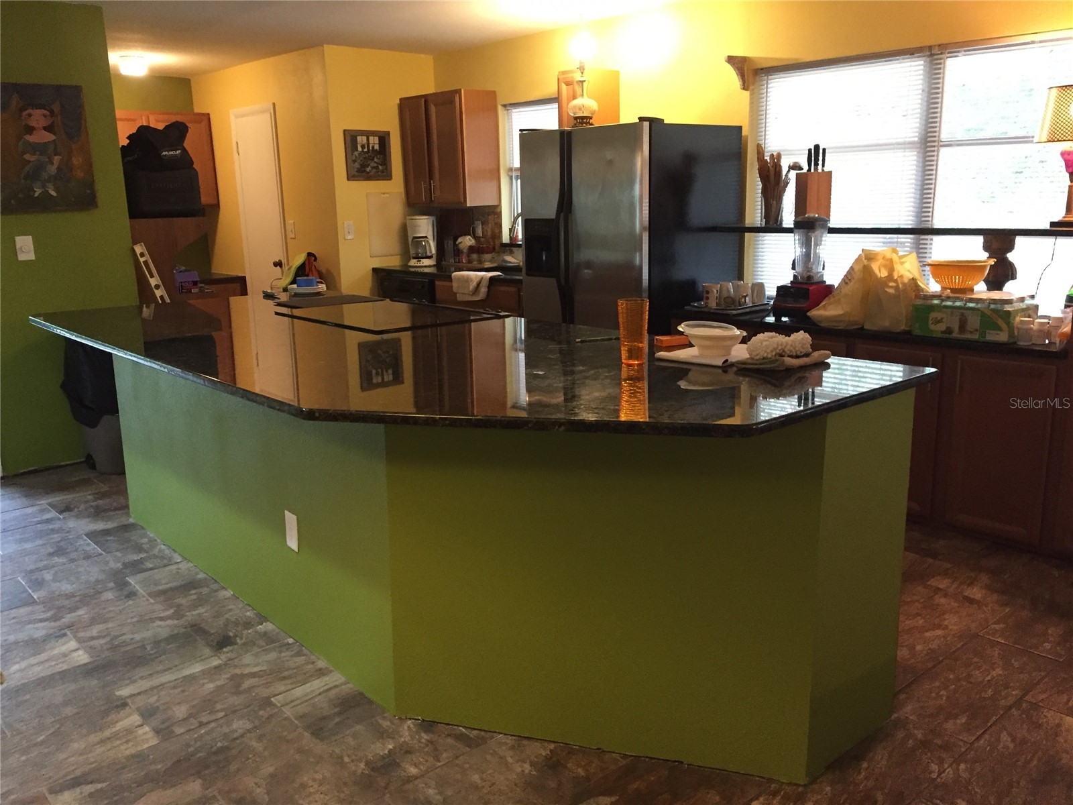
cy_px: 402
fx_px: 899
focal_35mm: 29
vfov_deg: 48.2
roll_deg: +0.5
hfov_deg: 61.7
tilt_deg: -13.3
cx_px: 536
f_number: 2.2
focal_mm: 4.15
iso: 250
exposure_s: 1/30
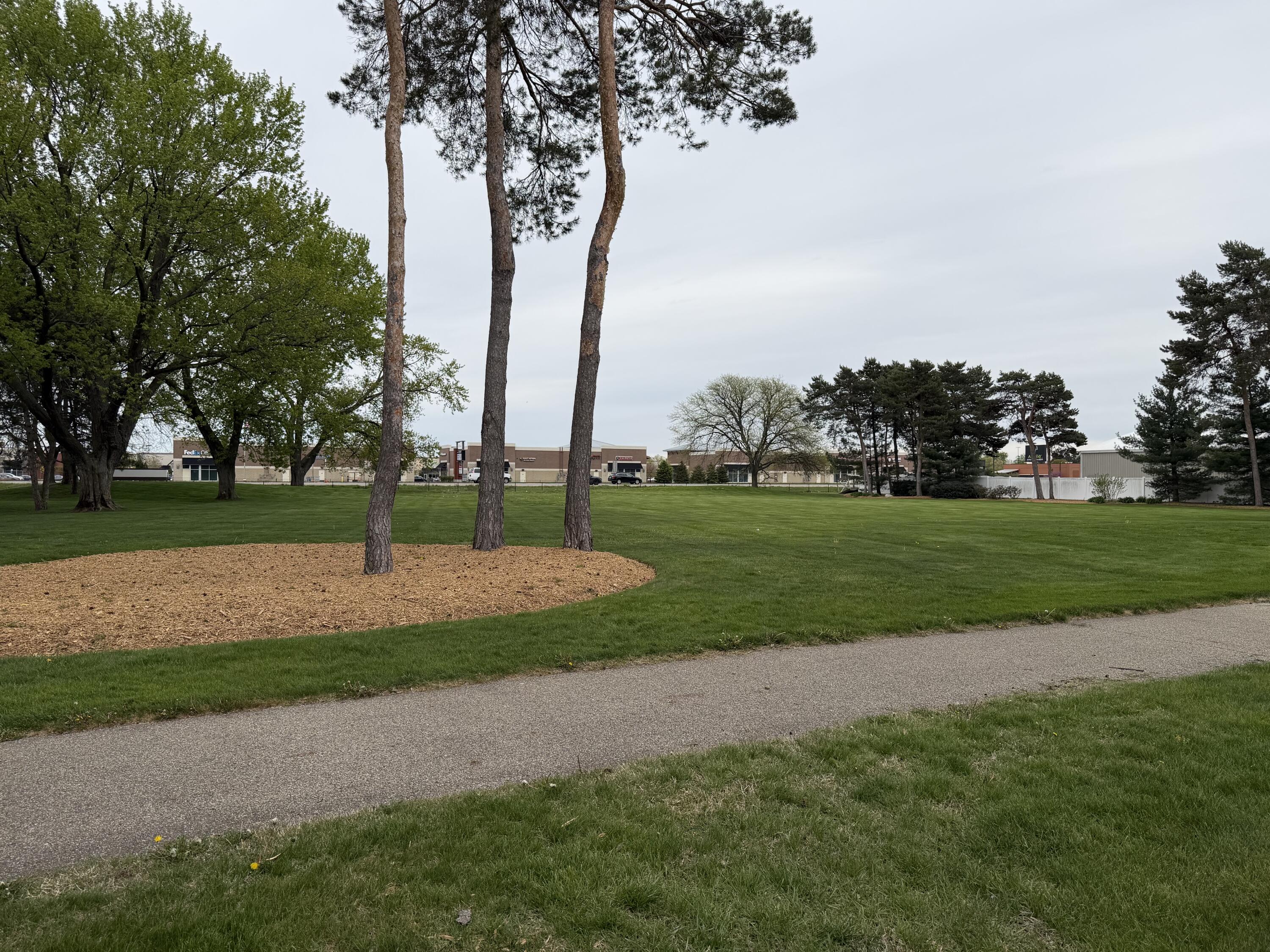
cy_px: 476
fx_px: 881
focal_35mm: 24
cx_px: 635
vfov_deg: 56.8
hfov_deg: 71.6
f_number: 1.78
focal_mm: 6.76
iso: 80
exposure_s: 1/4975
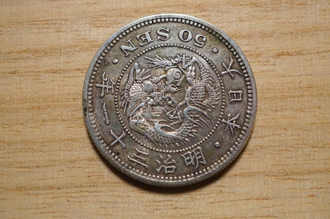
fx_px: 449
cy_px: 100
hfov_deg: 40.4
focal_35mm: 49
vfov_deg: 27.5
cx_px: 163
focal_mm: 30
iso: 2000
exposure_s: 1/60
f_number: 5.6
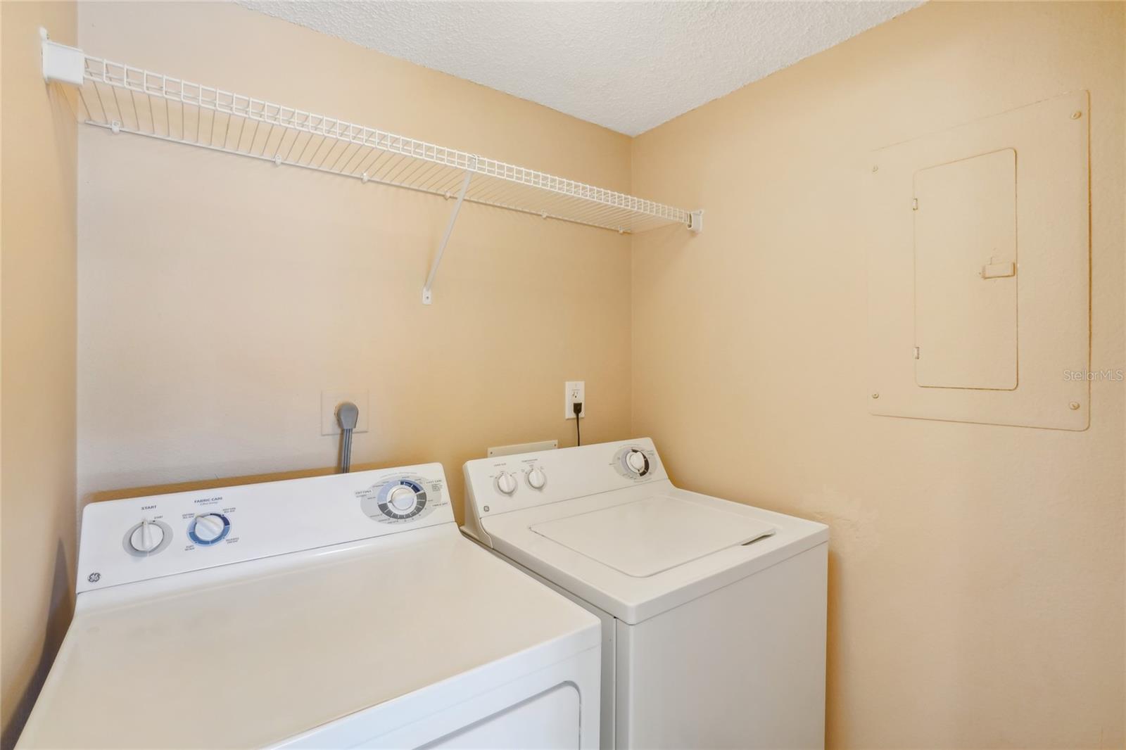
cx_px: 563
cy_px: 375
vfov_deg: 77.3
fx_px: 469
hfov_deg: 100.4
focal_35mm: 15
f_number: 8
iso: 400
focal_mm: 10
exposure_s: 1/4
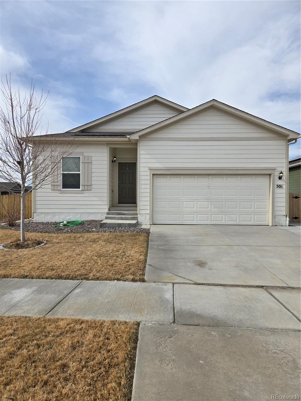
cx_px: 150
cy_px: 200
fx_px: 267
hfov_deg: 58.9
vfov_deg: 73.9
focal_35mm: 23
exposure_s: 1/2490
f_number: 1.8
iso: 25
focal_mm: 5.4
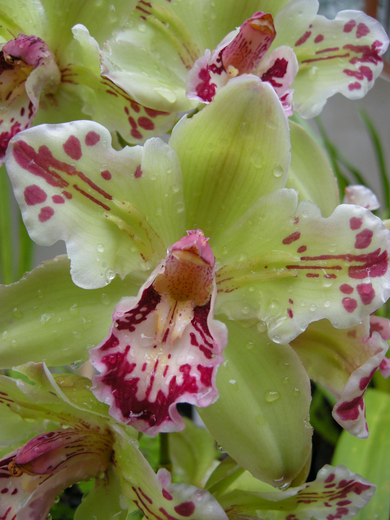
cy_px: 260
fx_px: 526
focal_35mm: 35
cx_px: 195
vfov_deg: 52.6
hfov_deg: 40.7
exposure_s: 1/60
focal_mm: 7.5
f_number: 2.7
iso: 172
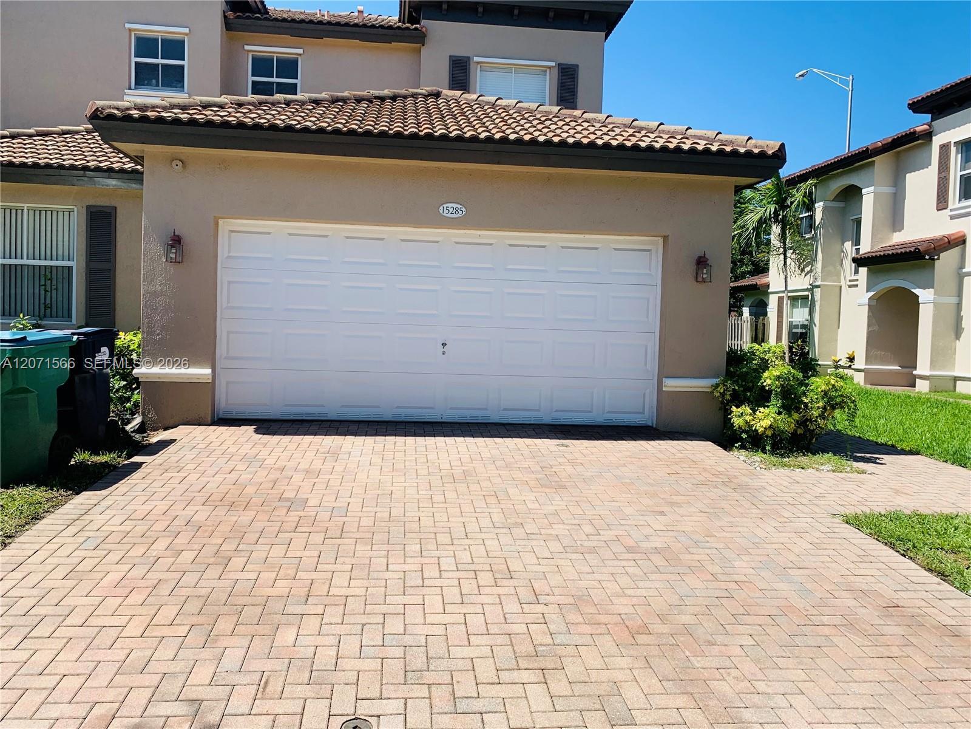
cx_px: 486
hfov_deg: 67.3
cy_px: 364
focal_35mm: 26
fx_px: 729
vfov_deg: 53.1
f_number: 1.8
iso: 25
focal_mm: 4.25
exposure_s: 1/1953
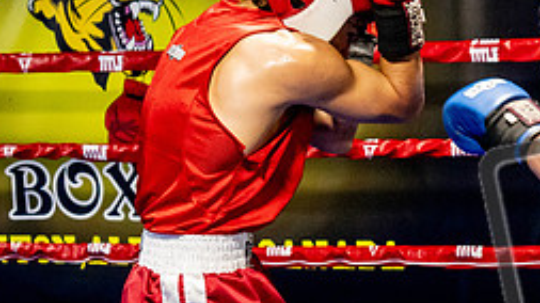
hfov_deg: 16.9
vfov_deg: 9.7
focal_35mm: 125
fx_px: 1789
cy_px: 185
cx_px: 485
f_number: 2.8
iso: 5000
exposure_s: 1/800
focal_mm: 35
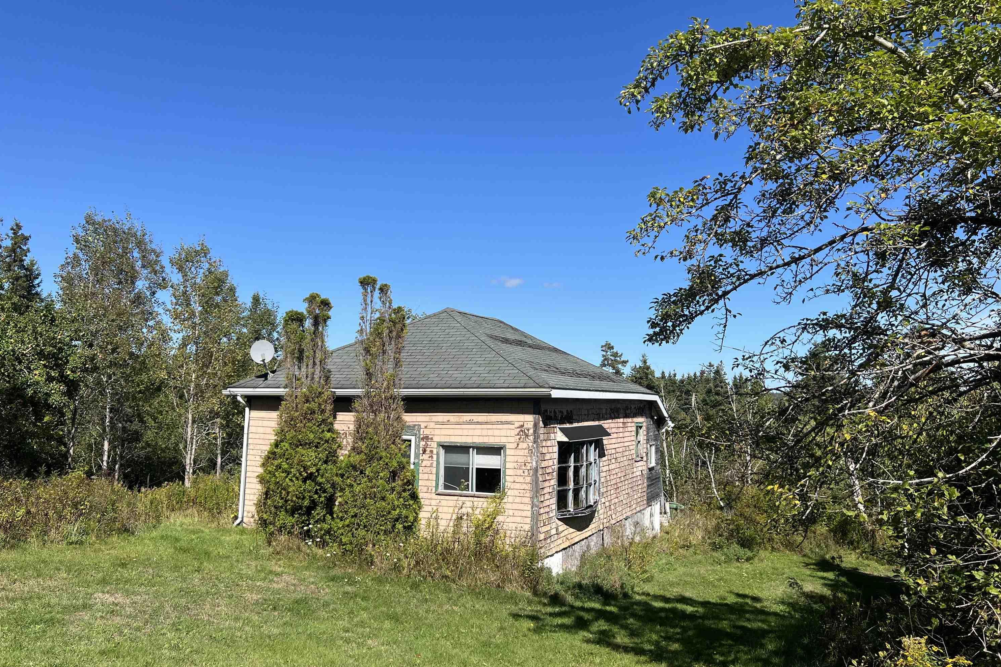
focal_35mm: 28
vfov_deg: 46.4
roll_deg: -1.2
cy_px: 318
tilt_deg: +4.9
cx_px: 506
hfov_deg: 65.5
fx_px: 778
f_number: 1.5
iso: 50
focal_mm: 5.7
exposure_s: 1/4274
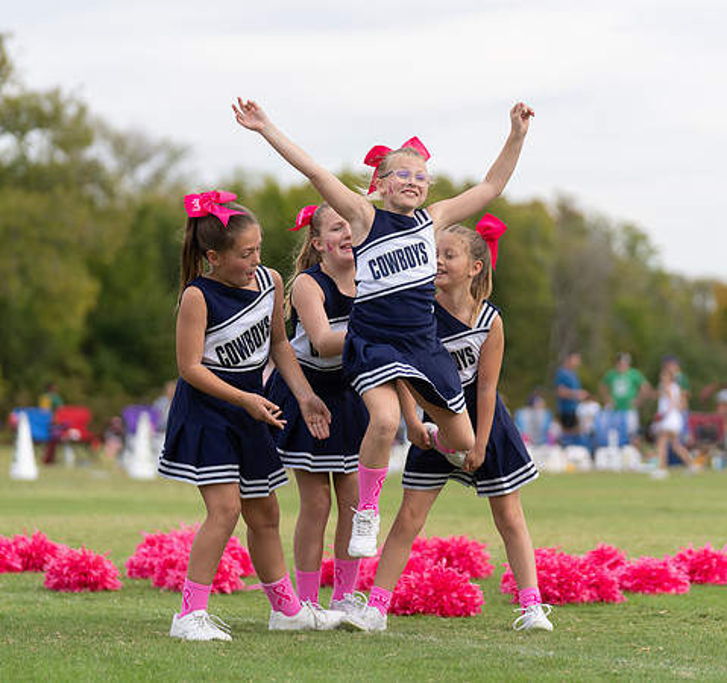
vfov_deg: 9.7
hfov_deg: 10.3
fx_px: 4023
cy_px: 281
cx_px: 407
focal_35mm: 175
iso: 160
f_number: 2.8
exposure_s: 1/1250
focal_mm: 120
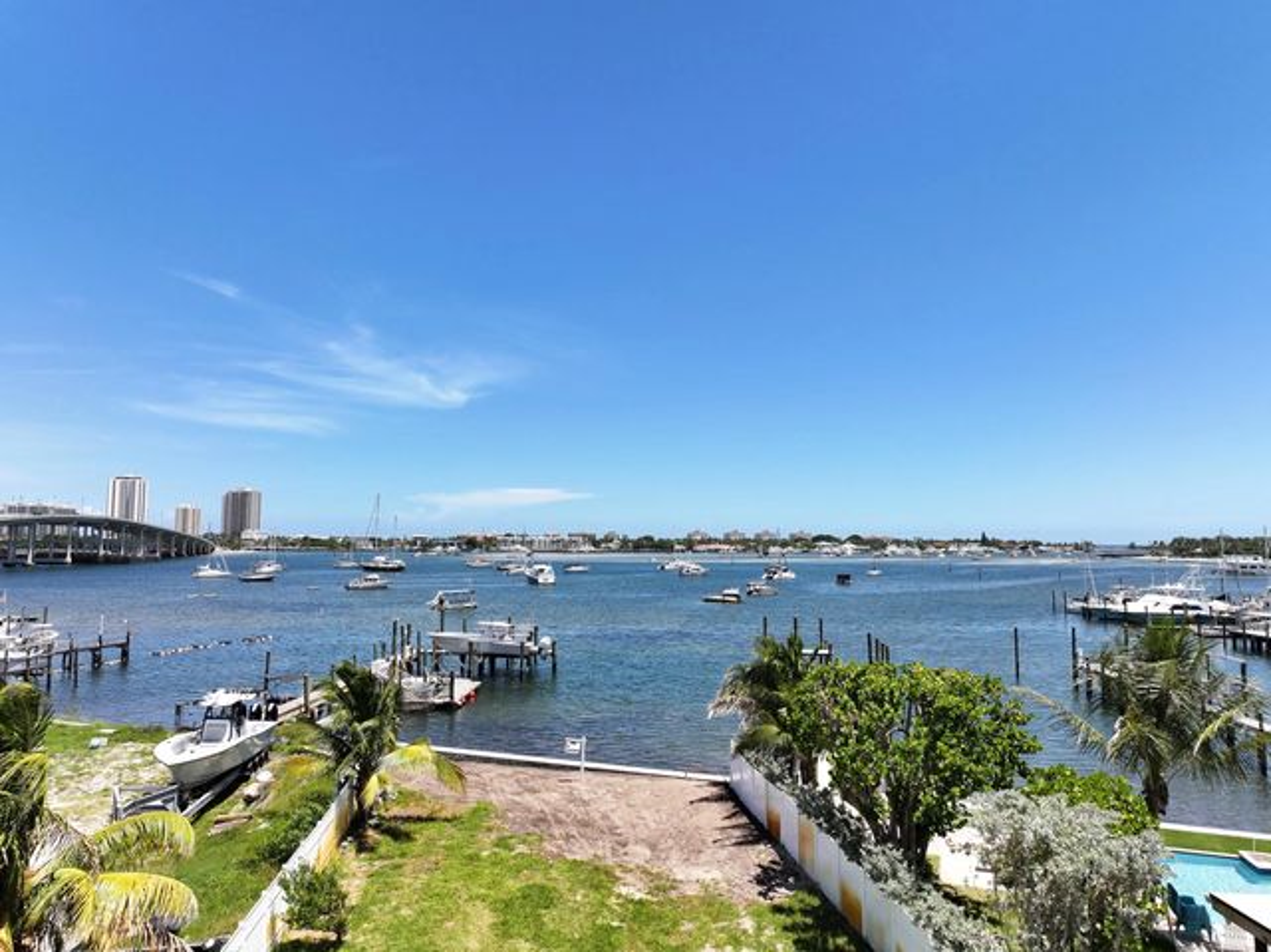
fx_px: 881
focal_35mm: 24
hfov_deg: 71.6
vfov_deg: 56.8
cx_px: 636
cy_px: 476
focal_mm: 12.29
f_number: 2.8
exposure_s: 1/200
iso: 100
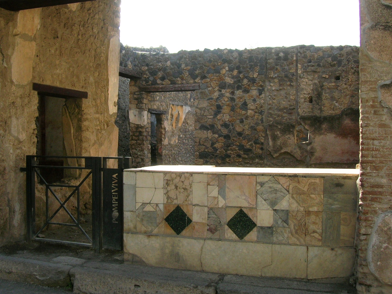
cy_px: 118
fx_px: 464
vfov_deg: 35.0
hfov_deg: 45.8
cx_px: 191
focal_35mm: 41
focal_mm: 5.7
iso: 50
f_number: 4.9
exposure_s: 1/168
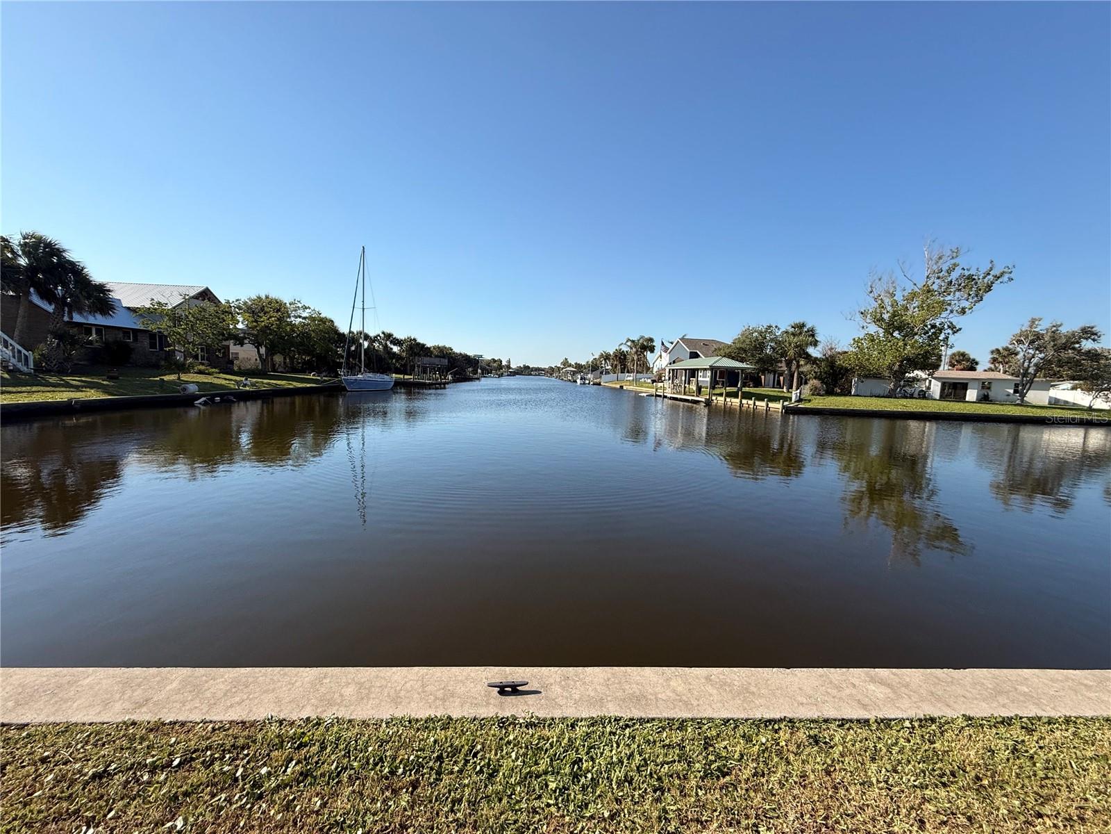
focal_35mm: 14
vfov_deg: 85.7
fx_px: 449
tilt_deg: -7.5
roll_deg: -1.3
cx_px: 556
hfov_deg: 102.1
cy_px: 417
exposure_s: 1/1795
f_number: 2.2
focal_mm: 2.22
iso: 50
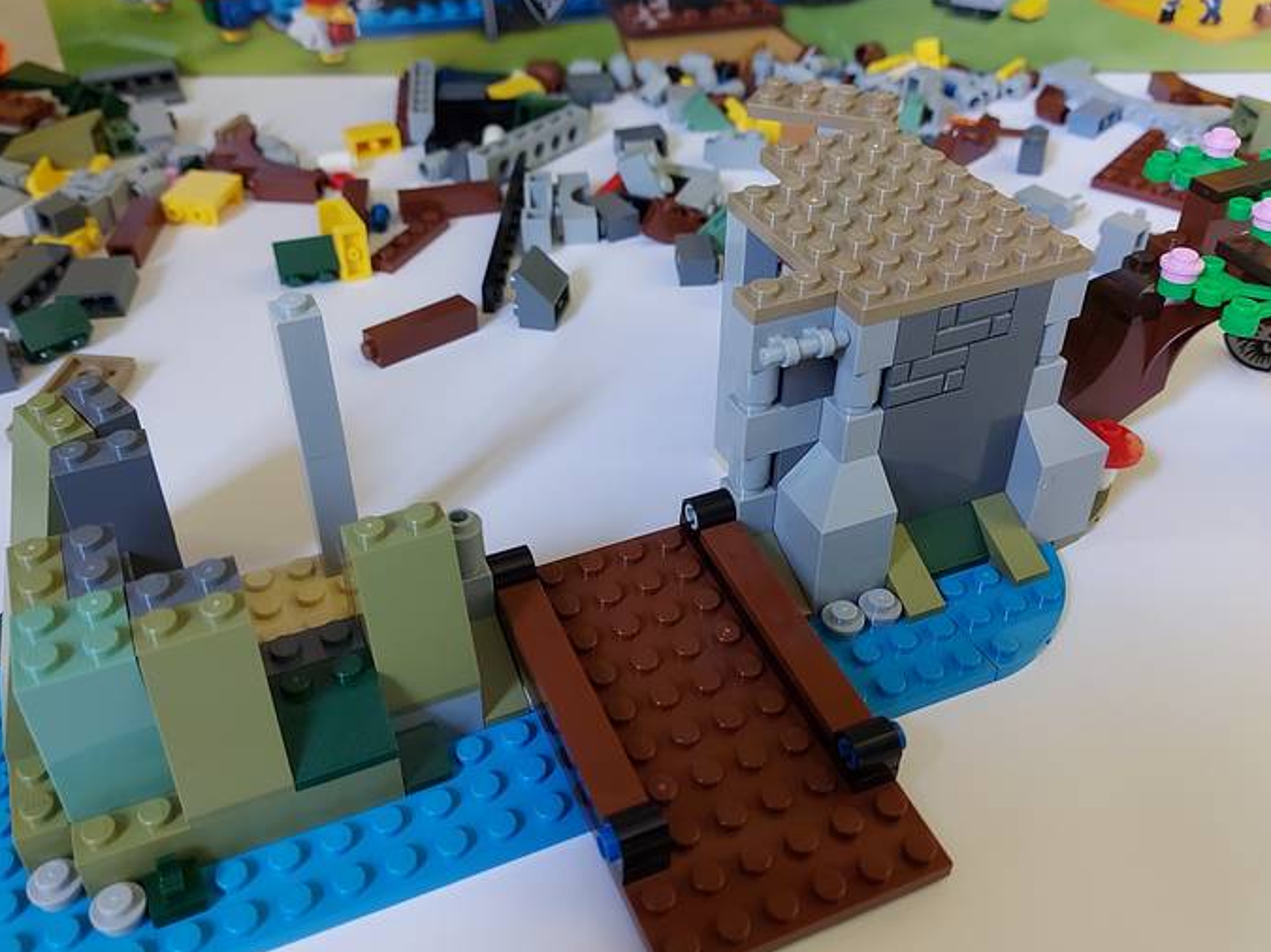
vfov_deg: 44.1
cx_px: 631
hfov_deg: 56.8
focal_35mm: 32
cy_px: 449
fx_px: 1175
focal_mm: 5.23
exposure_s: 1/33
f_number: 1.8
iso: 200
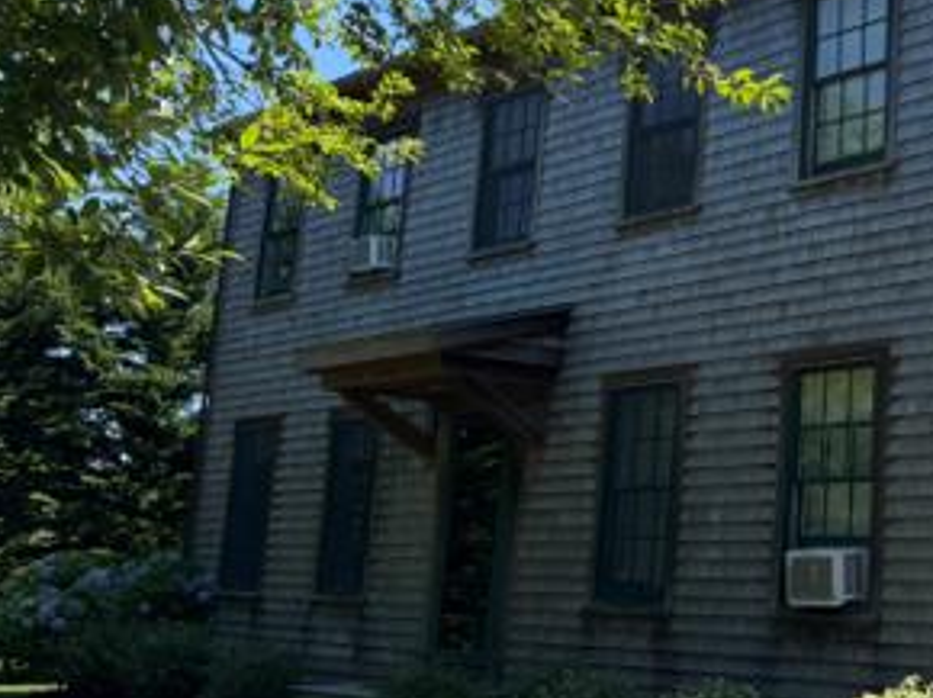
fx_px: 1427
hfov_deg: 32.9
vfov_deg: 27.4
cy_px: 257
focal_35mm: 53
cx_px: 956
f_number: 1.78
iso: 100
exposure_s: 1/3021
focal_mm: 6.76
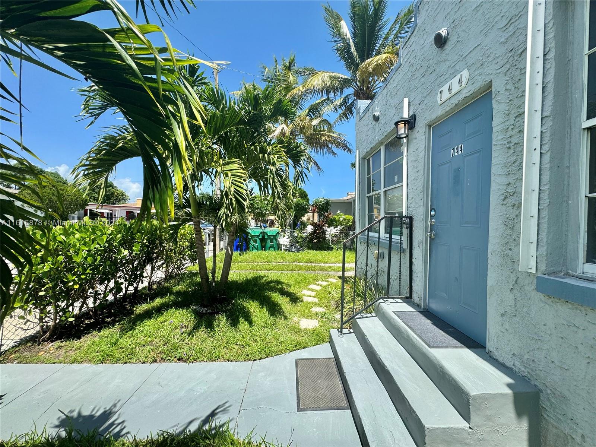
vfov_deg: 85.7
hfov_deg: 102.1
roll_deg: -0.9
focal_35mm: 14
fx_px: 241
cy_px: 224
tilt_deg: -0.6
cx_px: 298
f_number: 2.2
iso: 50
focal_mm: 2.22
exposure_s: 1/1126
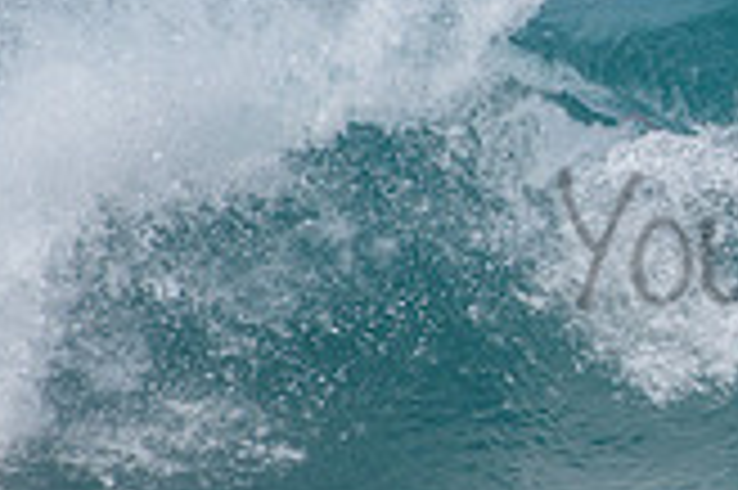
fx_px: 36228
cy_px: 200
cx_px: 1022
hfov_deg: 1.2
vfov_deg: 0.8
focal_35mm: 1769
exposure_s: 1/2000
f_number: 5.6
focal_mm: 500
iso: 160
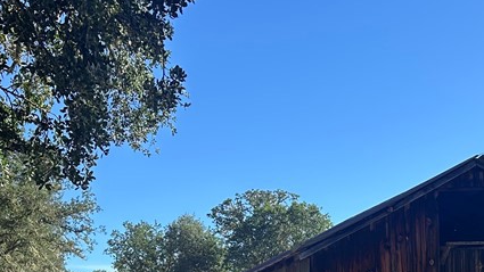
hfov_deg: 33.1
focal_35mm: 63
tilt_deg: -2.4
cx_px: 309
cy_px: 396
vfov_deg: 17.4
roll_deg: +2.4
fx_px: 808
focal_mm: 6.86
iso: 80
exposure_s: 1/2110
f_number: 1.78
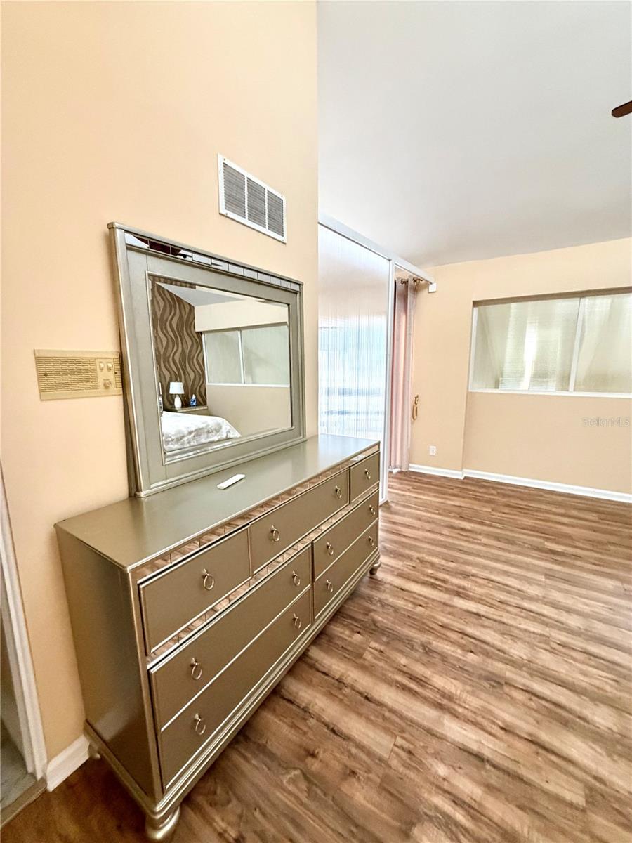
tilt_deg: -9.7
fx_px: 341
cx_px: 316
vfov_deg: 102.1
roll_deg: +0.1
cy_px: 422
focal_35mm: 14
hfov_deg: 85.7
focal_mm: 2.22
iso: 500
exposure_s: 1/60
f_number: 2.2
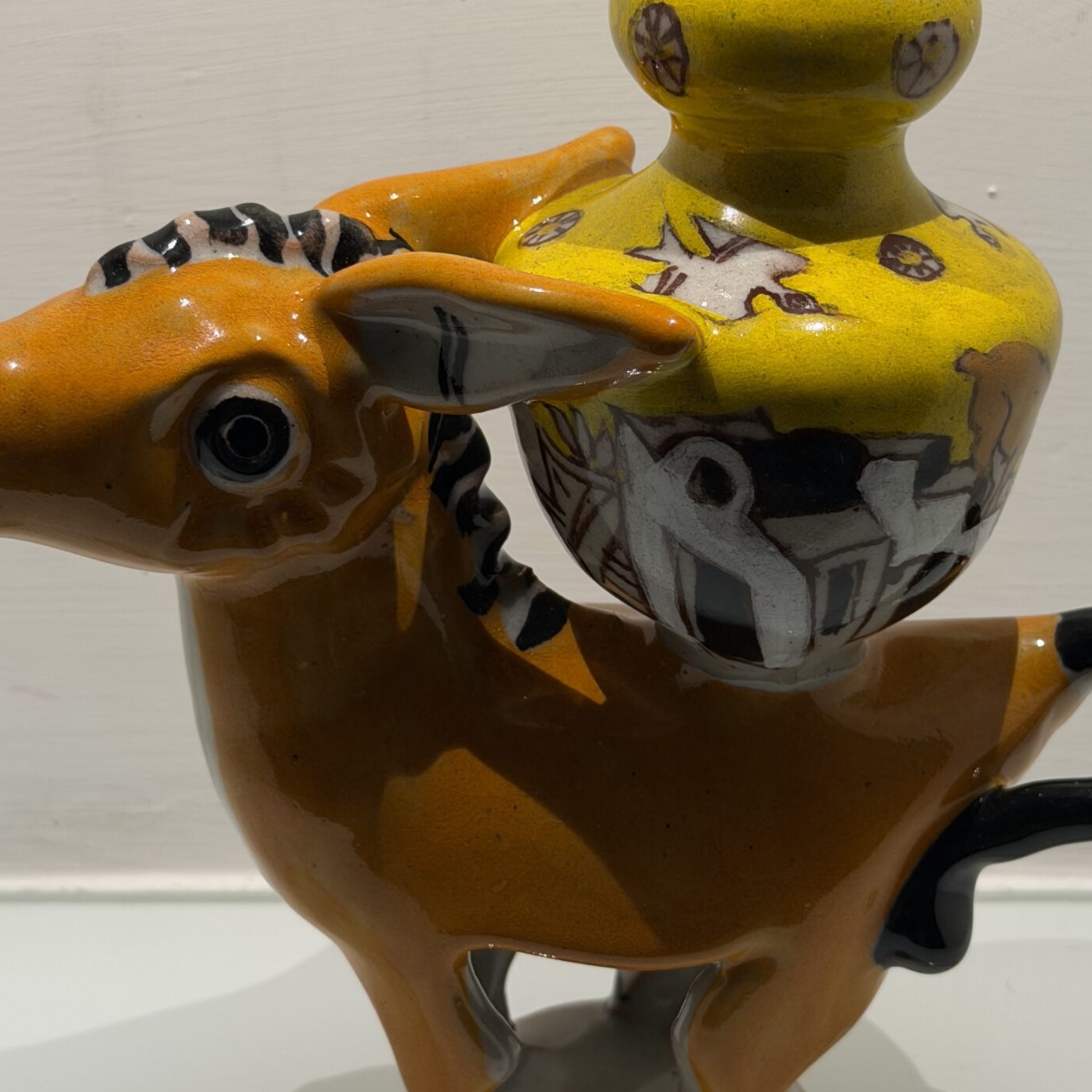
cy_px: 503
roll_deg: -0.4
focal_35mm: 78
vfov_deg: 22.2
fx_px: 2784
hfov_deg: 22.2
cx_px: 606
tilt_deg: -24.1
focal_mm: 6.76
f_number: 1.78
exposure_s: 1/121
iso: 80
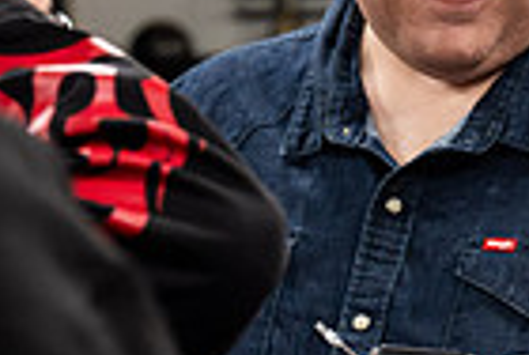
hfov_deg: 5.5
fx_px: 5463
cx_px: 480
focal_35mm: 371
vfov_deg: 3.7
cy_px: 42
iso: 2500
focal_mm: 79
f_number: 4
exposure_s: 1/400
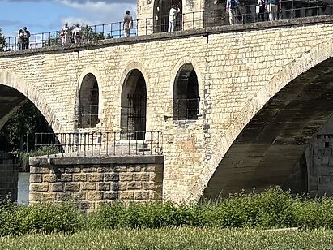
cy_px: -178
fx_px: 1462
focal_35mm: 152
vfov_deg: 9.4
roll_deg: +1.3
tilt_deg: +12.9
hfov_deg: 12.7
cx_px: 374
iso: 50
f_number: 1.6
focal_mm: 5.96
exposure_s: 1/5076
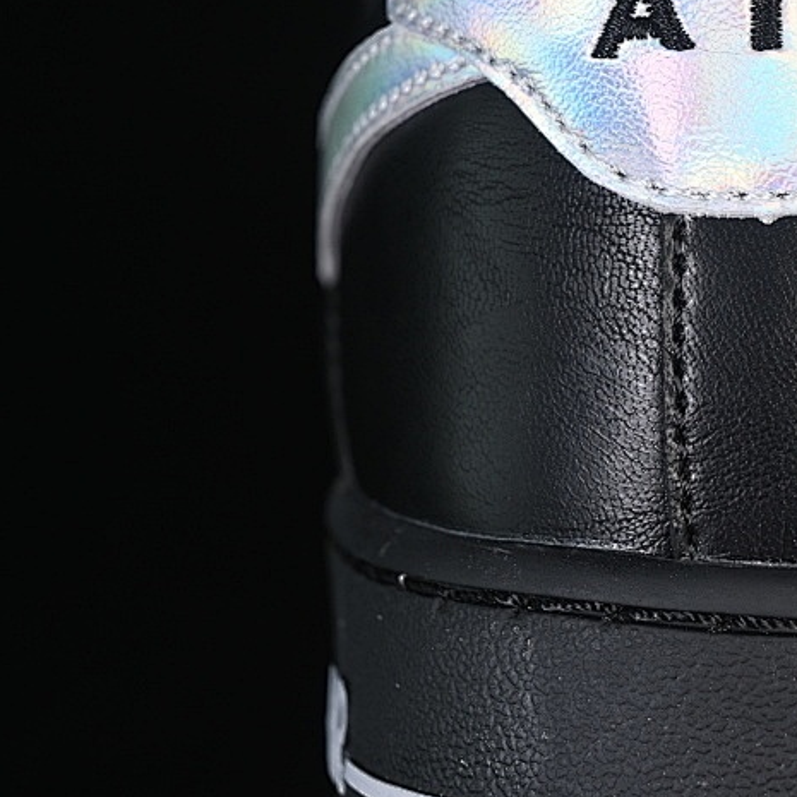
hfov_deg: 11.7
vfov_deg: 11.8
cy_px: 267
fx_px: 3855
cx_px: 730
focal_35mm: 148
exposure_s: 1/50
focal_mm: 50
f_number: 6.3
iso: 160
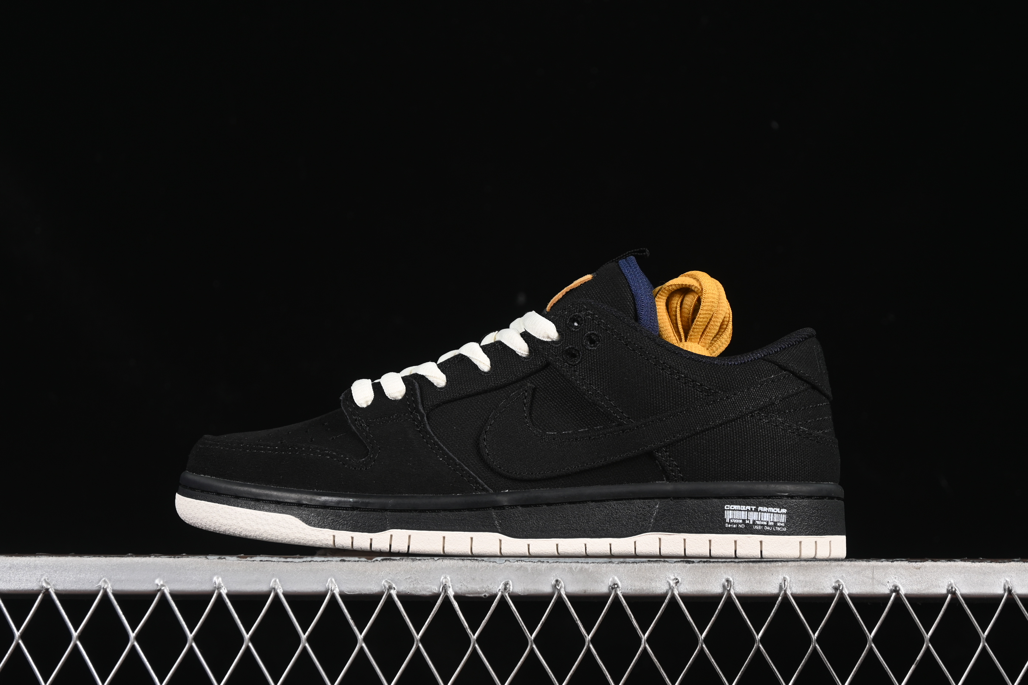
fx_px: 2141
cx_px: 514
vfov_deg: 18.2
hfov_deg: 27.0
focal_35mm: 75
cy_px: 342
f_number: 6.3
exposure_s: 1/50
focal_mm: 50
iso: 160
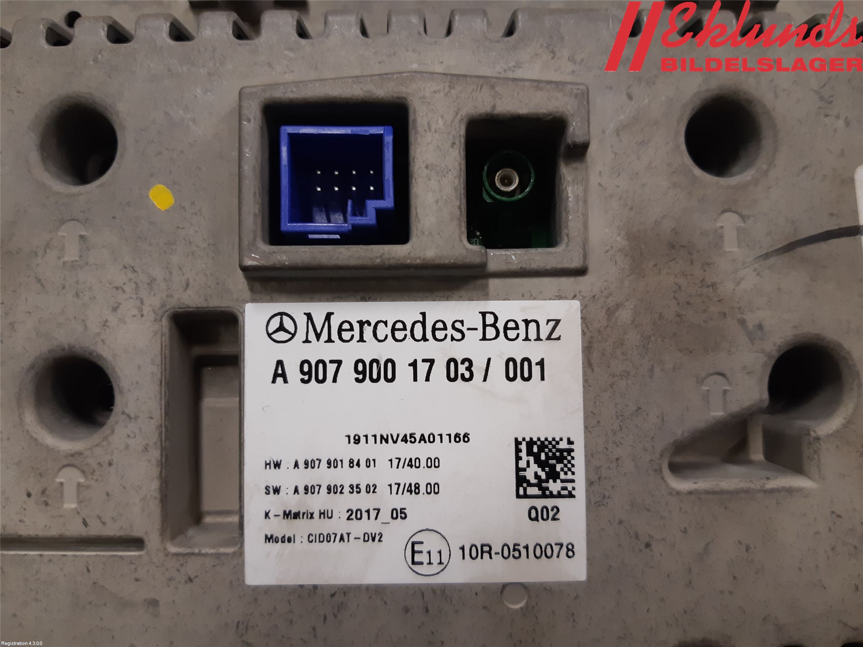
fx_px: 648
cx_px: 432
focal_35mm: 26
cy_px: 324
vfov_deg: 53.1
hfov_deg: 67.3
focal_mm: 3.93
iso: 100
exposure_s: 1/50
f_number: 1.7
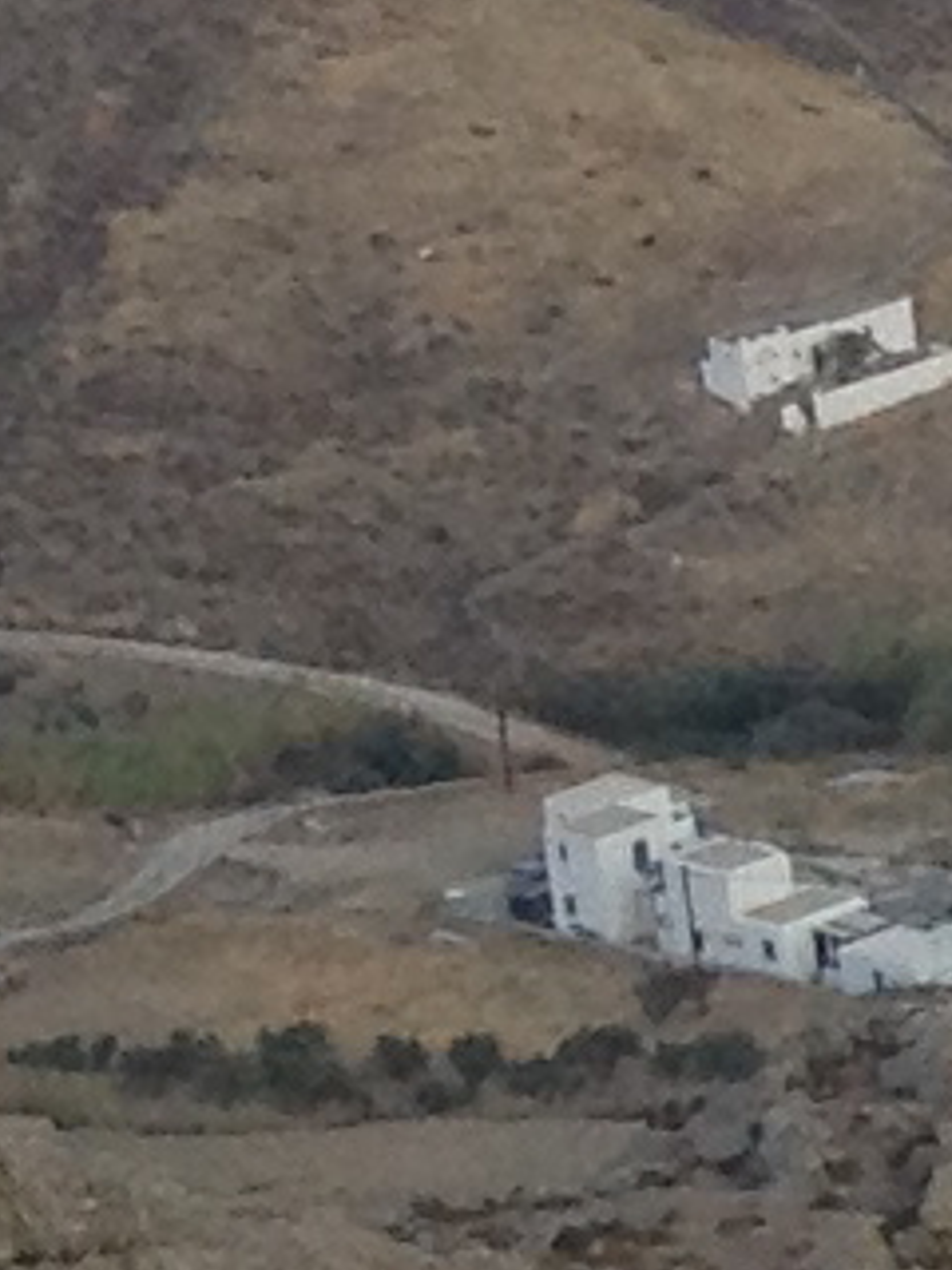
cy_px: 774
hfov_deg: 3.6
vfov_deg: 5.6
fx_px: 13091
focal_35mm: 357
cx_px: 5466
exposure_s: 1/349
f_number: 2.4
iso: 50
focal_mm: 4.28
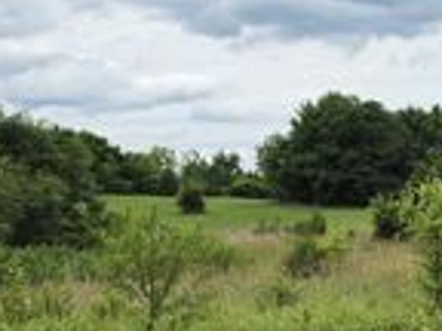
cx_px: 310
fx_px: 1021
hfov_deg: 24.2
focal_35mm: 80
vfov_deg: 18.4
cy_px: 228
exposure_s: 1/7939
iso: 50
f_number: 1.4
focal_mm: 6.5
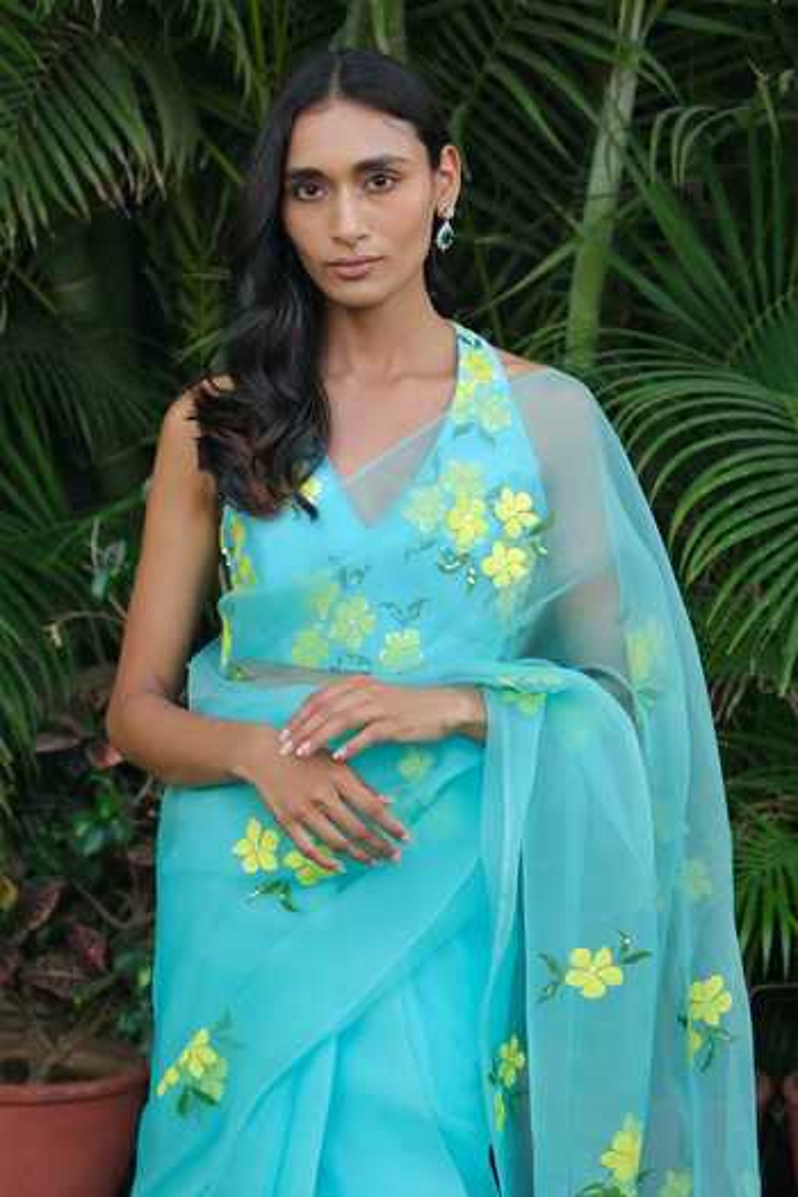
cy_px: 598
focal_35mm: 91
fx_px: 3026
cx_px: 399
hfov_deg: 15.0
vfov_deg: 22.4
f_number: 4
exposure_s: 1/250
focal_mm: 60.8
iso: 500
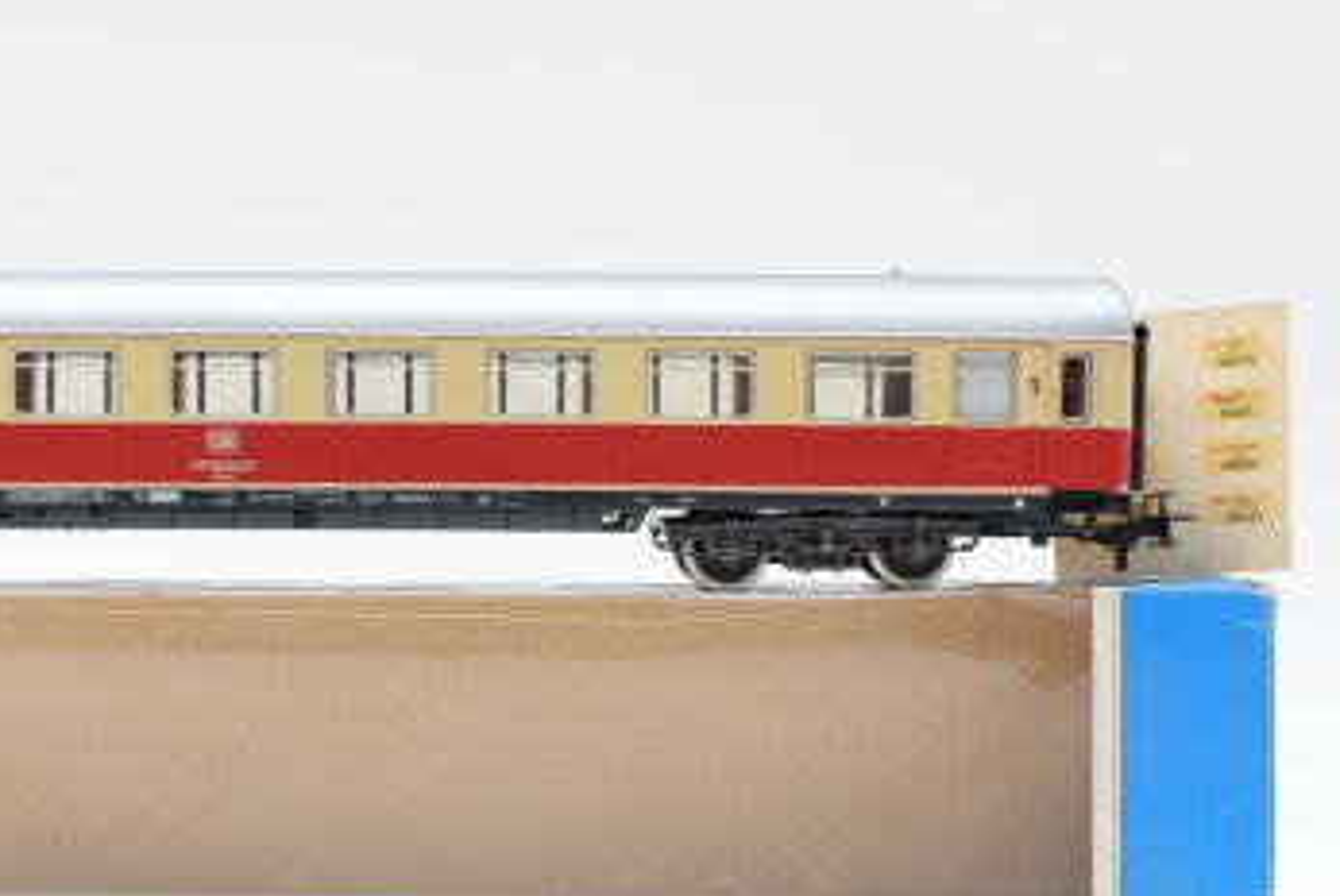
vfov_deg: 15.1
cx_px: 216
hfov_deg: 22.0
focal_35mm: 91
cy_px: 570
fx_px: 3385
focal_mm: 35
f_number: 8
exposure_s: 1/100
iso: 500
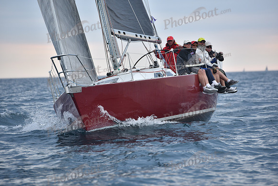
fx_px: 1545
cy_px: 93
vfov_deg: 6.9
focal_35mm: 200
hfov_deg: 10.3
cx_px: 139
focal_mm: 200
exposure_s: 1/640
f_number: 4.5
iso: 400
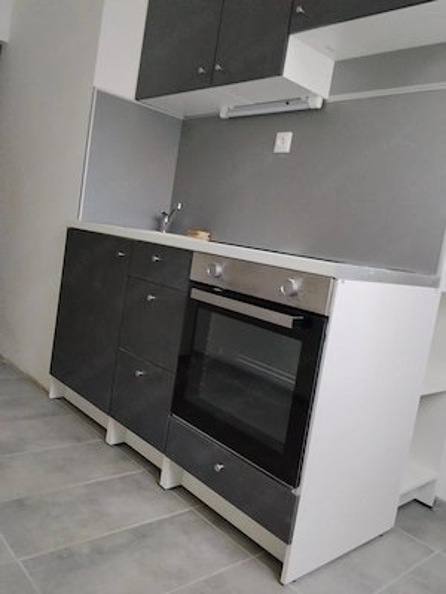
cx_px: 223
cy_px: 297
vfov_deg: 61.7
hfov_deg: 48.2
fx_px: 498
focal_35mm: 29
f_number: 1.8
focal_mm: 4.22
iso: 250
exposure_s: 1/33
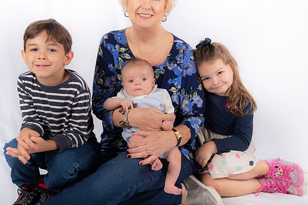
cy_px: 86
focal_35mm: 48
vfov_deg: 28.0
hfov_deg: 41.1
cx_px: 145
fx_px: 411
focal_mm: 40
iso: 100
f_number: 5.6
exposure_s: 1/200
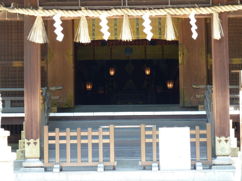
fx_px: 671
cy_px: 90
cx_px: 121
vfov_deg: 15.4
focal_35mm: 96
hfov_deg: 20.4
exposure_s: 1/50
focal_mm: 15.8
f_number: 4.3
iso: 250
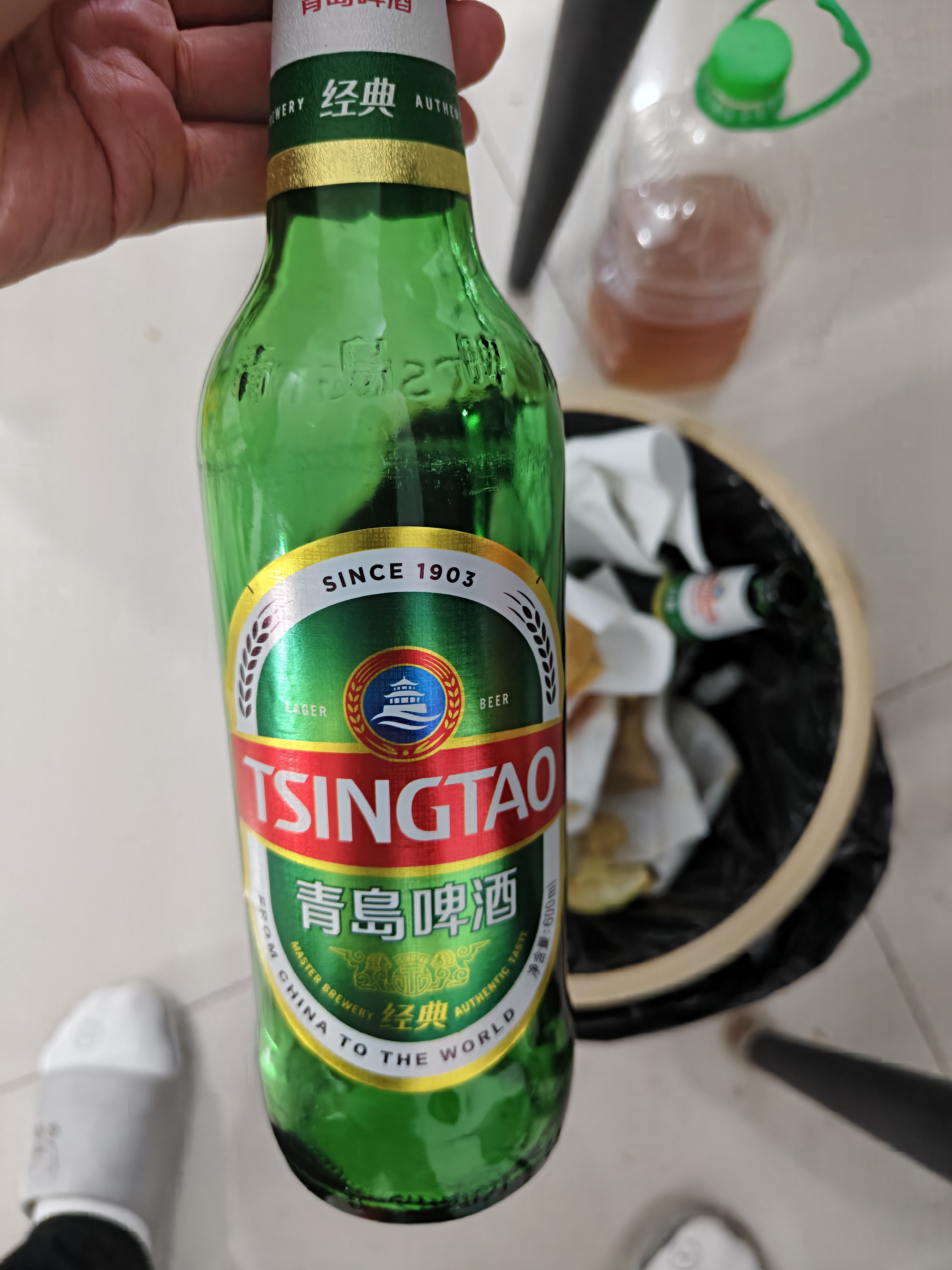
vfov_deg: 73.9
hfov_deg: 58.9
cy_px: 635
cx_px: 476
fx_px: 843
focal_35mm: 23
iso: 938
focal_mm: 5.56
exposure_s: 1/338
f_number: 1.88
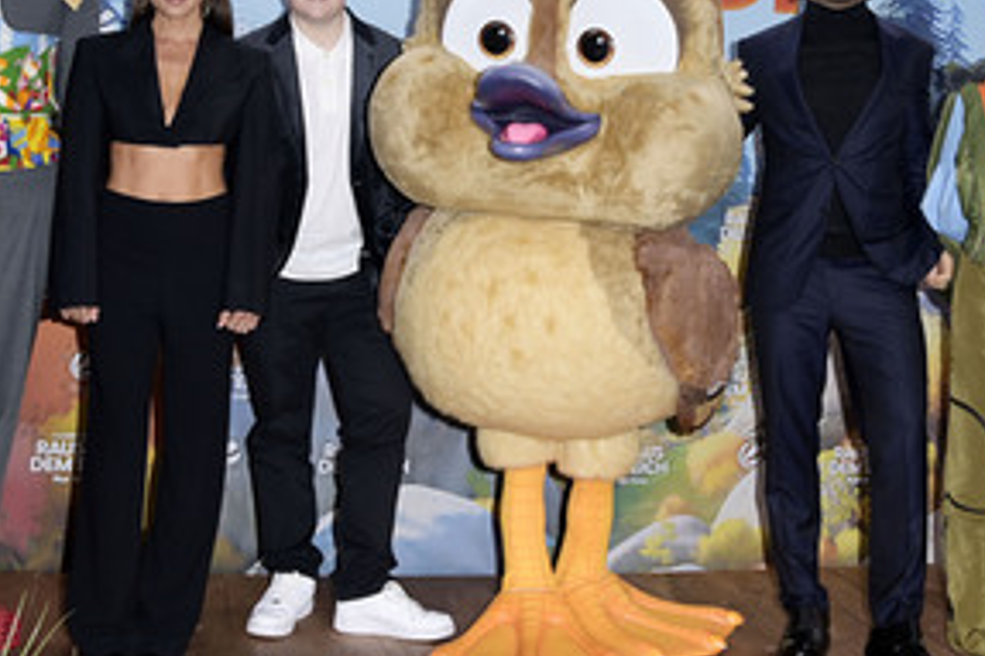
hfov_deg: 36.2
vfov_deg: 24.4
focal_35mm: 55
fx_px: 1504
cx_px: 547
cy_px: 210
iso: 640
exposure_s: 1/250
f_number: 5.6
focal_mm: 35
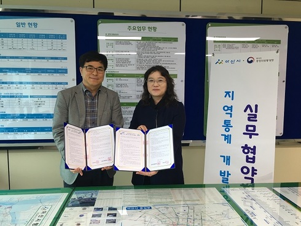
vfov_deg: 48.3
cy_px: 113
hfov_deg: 61.6
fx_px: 252
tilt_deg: -4.1
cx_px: 150
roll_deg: +0.5
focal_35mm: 29
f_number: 2.2
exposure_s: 1/30
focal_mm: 4.15
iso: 80
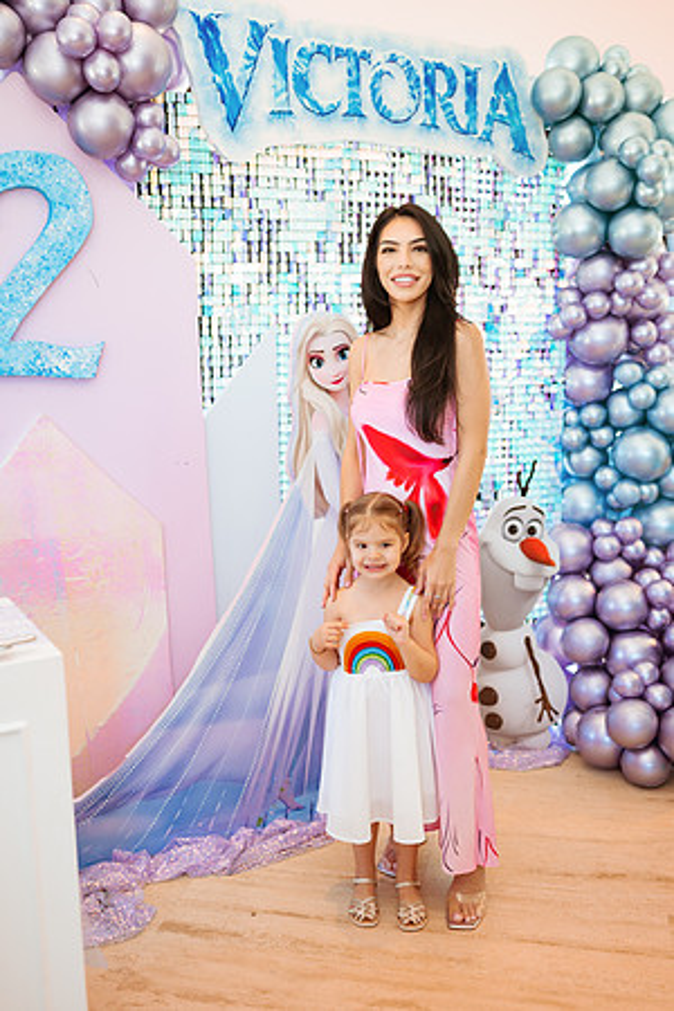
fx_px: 983
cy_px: 506
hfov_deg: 37.9
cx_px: 337
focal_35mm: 35
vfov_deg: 54.4
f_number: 1.8
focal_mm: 35
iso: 400
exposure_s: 1/250
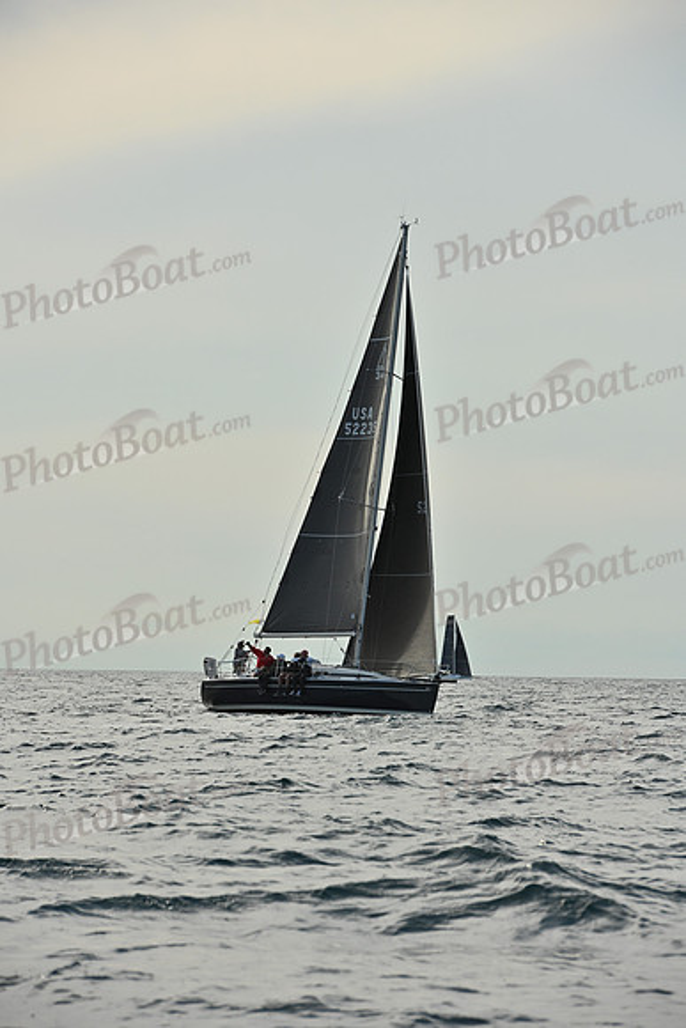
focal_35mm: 200
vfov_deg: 10.3
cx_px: 343
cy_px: 514
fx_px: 5713
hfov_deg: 6.9
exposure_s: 1/1250
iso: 320
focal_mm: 200
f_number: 9
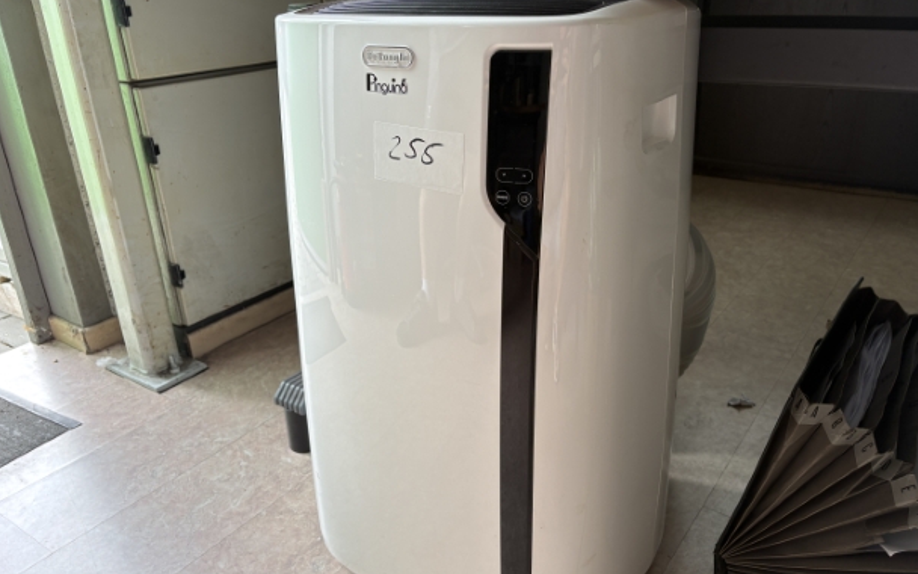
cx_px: 479
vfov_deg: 43.1
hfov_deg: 64.6
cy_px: 310
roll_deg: +2.3
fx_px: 726
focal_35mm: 29
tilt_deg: -24.6
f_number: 1.6
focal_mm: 5.96
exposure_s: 1/121
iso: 40
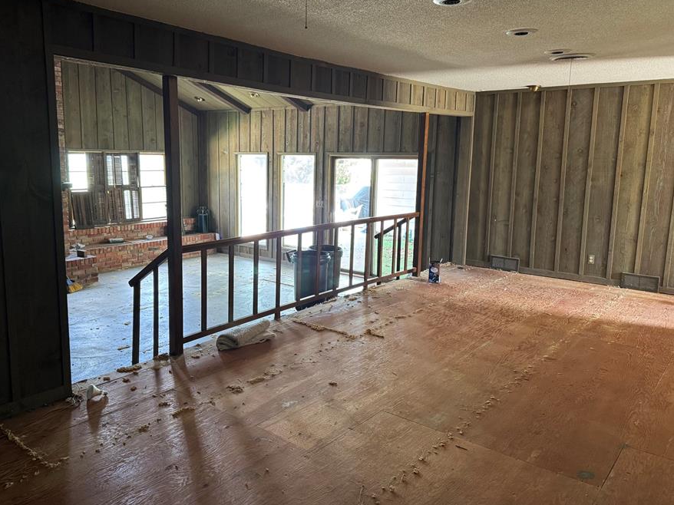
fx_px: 545
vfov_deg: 49.7
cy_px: 239
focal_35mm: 28
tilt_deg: -8.9
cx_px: 294
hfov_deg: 63.2
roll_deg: -1.0
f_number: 1.78
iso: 400
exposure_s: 1/60
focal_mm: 6.76
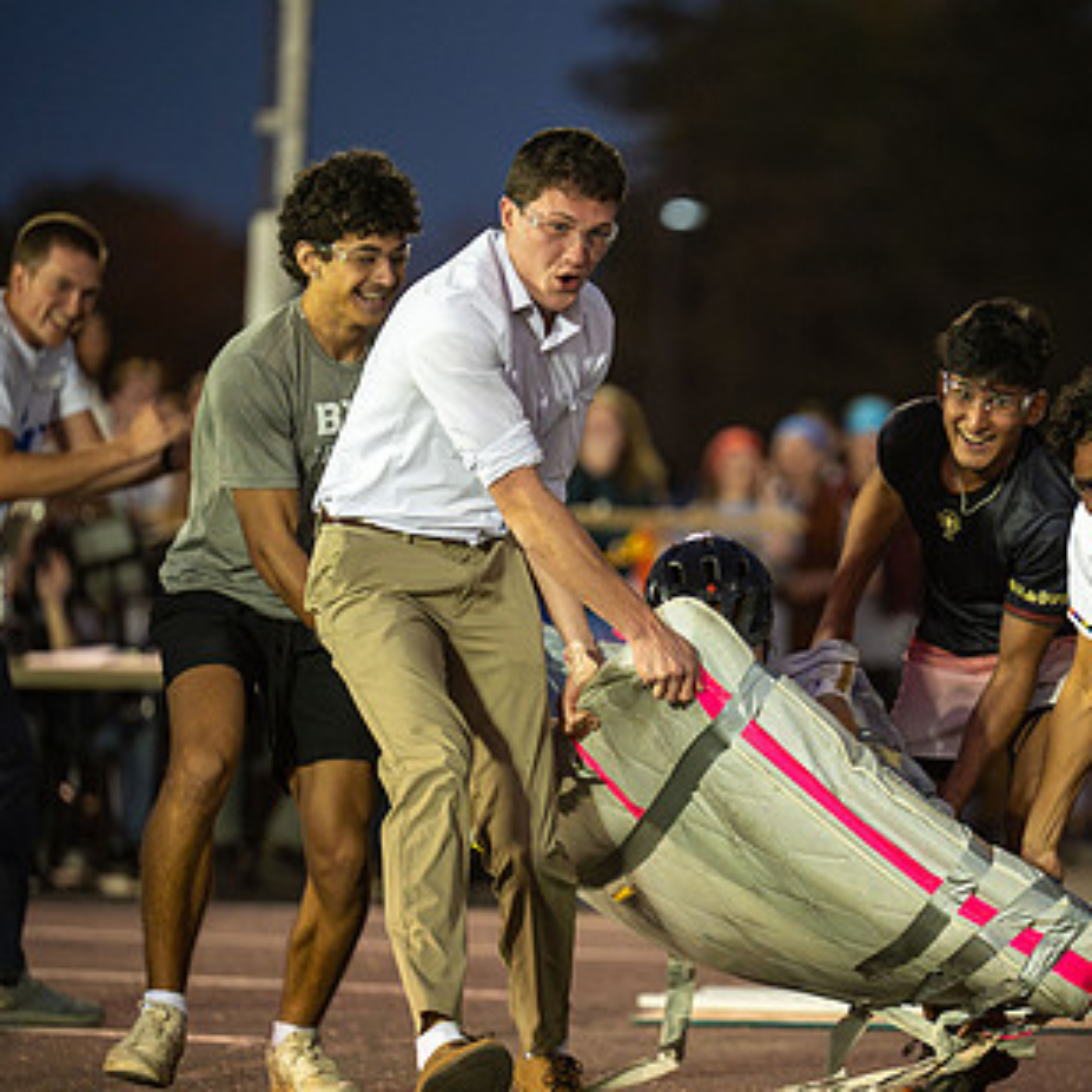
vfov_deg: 6.1
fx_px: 10243
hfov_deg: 6.1
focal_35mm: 287
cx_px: 841
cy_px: 645
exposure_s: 1/640
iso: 4000
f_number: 2.8
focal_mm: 180
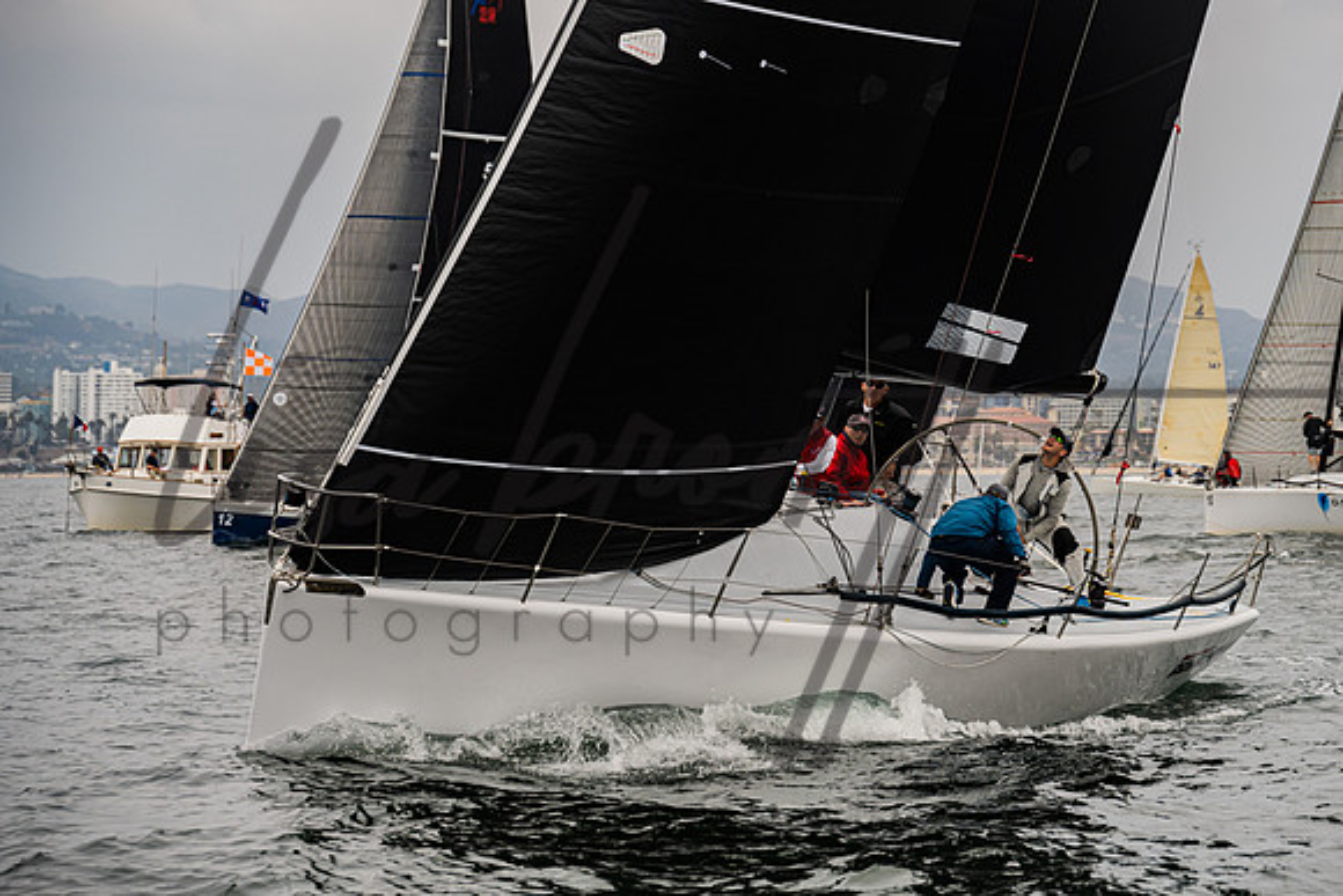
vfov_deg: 9.4
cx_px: 736
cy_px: 426
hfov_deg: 14.0
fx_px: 5454
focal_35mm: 146
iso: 250
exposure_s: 1/1250
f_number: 6.3
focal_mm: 130
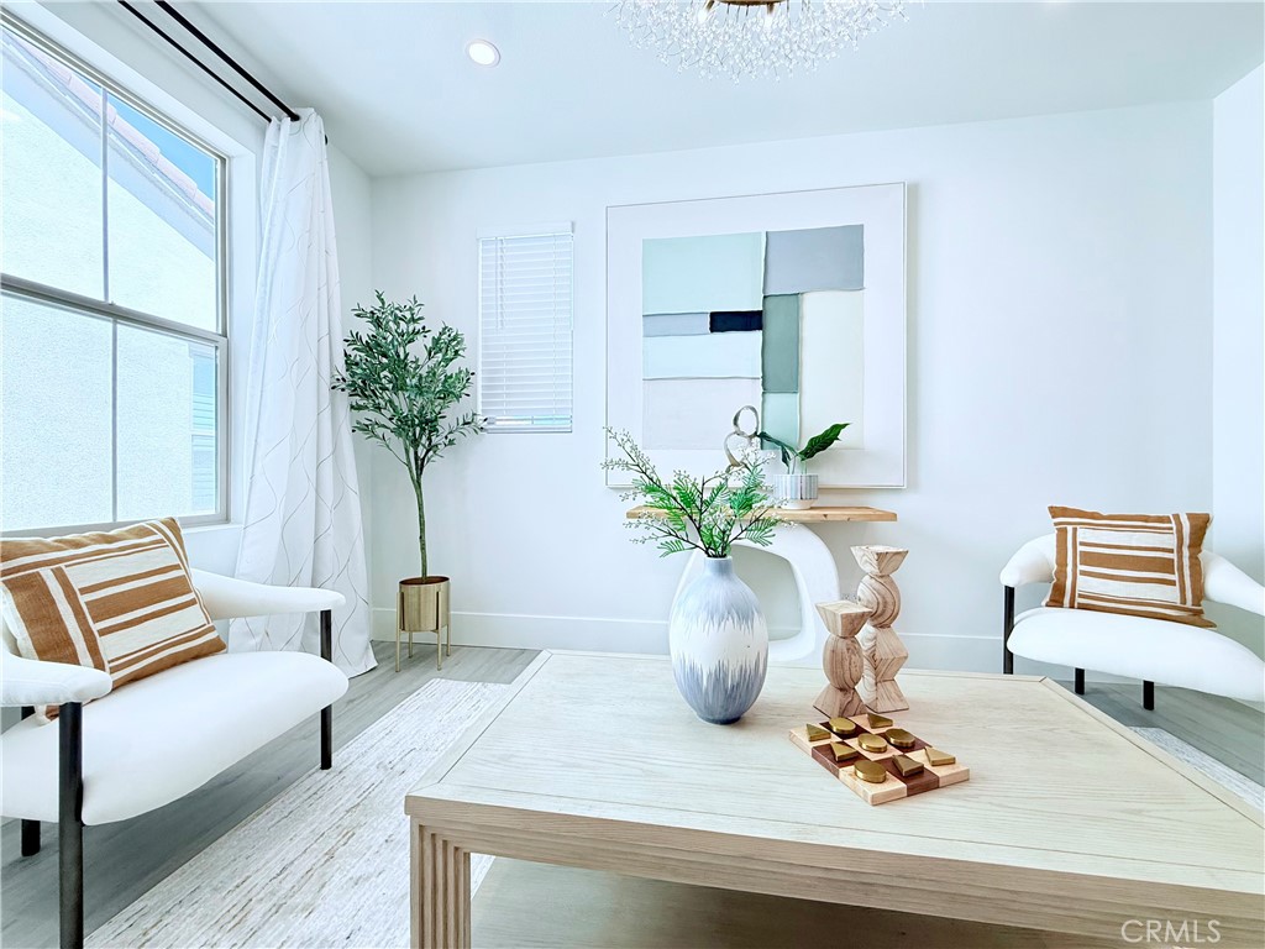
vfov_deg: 85.7
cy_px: 474
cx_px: 632
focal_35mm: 14
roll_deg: -0.2
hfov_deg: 102.1
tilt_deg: -0.2
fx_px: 512
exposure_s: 1/120
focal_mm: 2.22
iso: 160
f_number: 2.2
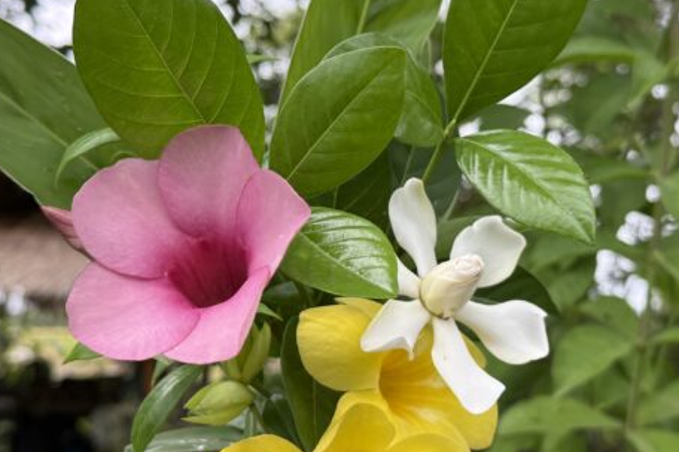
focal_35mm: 56
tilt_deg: +7.9
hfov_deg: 35.6
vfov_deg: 24.2
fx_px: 1056
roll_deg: -1.3
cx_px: 359
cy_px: 186
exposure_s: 1/708
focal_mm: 6.76
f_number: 1.78
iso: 100
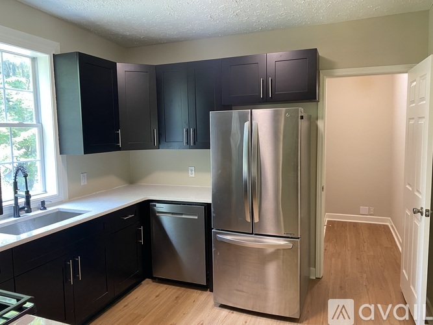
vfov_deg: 53.0
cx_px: 216
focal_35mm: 26
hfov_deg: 67.3
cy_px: 162
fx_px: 325
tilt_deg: -5.0
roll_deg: +1.1
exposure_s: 1/60
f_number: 1.8
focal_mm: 4.25
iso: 250
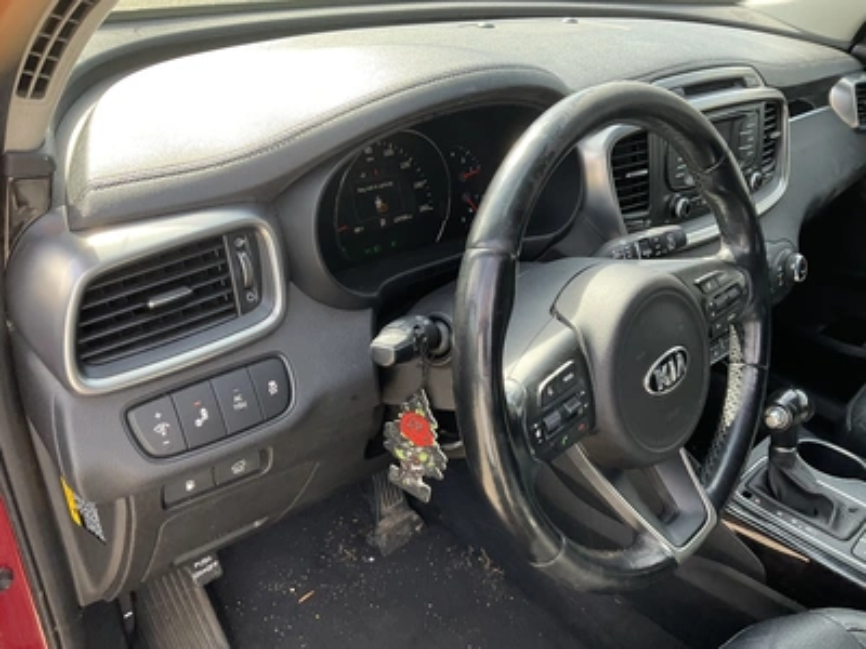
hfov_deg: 61.7
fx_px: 726
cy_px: 324
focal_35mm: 29
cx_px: 433
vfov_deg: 48.2
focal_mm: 3
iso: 32
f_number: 1.8
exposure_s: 1/125
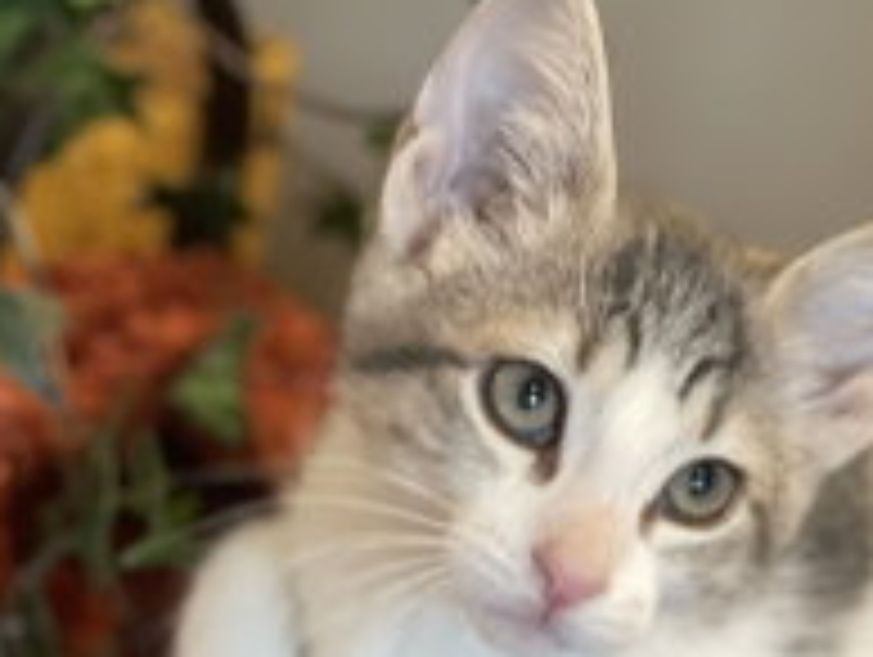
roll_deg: -7.5
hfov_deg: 14.6
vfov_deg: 11.0
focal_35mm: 134
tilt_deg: -25.6
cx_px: 756
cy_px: 646
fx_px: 3384
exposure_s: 1/60
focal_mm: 6
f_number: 2
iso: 160
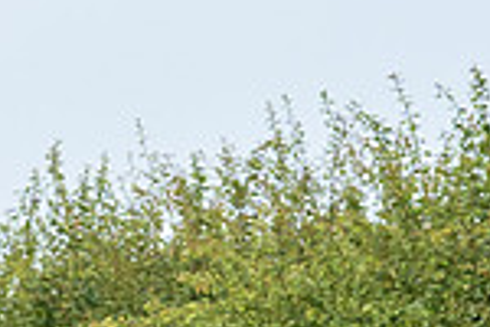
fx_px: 10589
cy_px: 778
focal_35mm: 778
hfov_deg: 2.6
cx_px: -542
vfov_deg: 1.8
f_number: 4
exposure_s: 1/640
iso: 125
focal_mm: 73
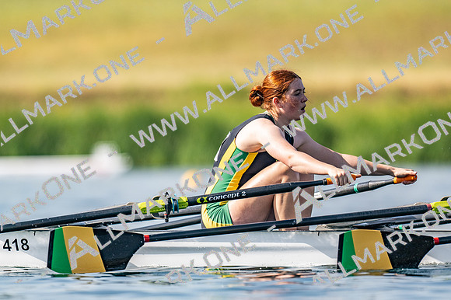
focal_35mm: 900
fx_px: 11268
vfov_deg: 1.5
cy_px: 150
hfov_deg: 2.3
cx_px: 226
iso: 180
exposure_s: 1/2500
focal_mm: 600
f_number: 4
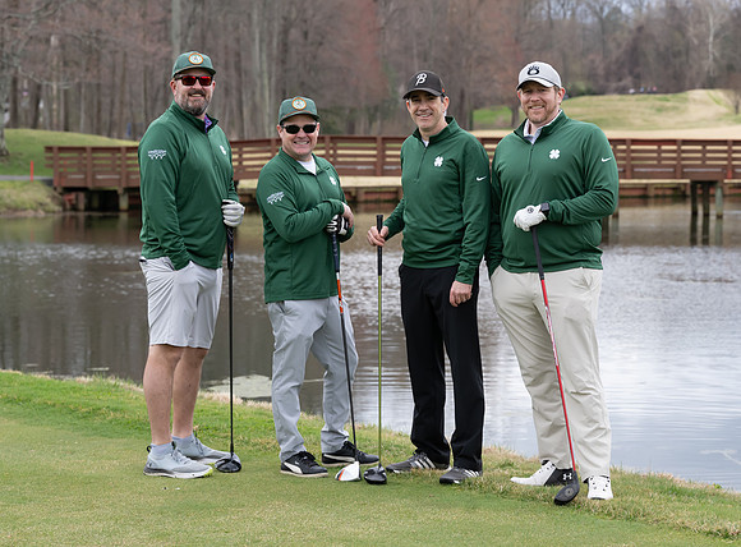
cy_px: 275
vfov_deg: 14.3
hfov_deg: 19.3
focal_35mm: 103
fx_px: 2182
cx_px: 416
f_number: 5
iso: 560
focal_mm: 85
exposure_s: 1/500
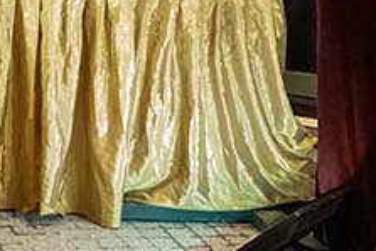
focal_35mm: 118
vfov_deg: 11.0
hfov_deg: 14.1
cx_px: -410
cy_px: -180
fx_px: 1235
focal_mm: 27.5
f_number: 6.3
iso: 25600
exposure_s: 1/200
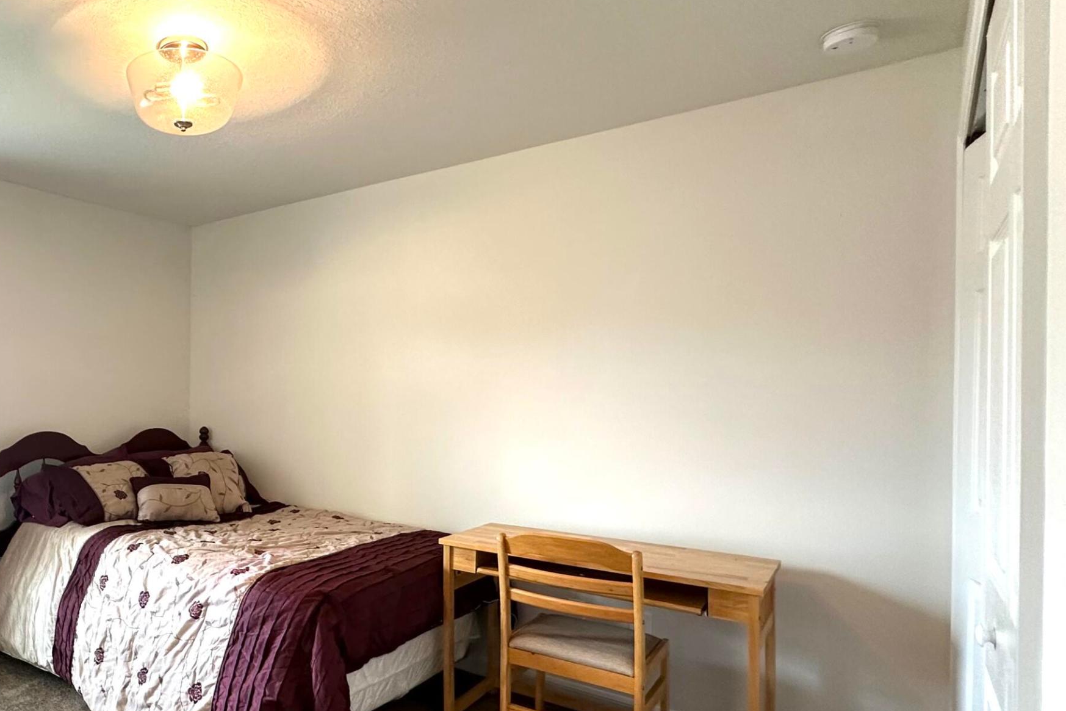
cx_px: 226
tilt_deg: +0.1
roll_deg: -0.7
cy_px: 397
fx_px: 711
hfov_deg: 67.4
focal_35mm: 24
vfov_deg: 53.0
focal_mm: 2.22
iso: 160
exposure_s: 1/60
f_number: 2.2
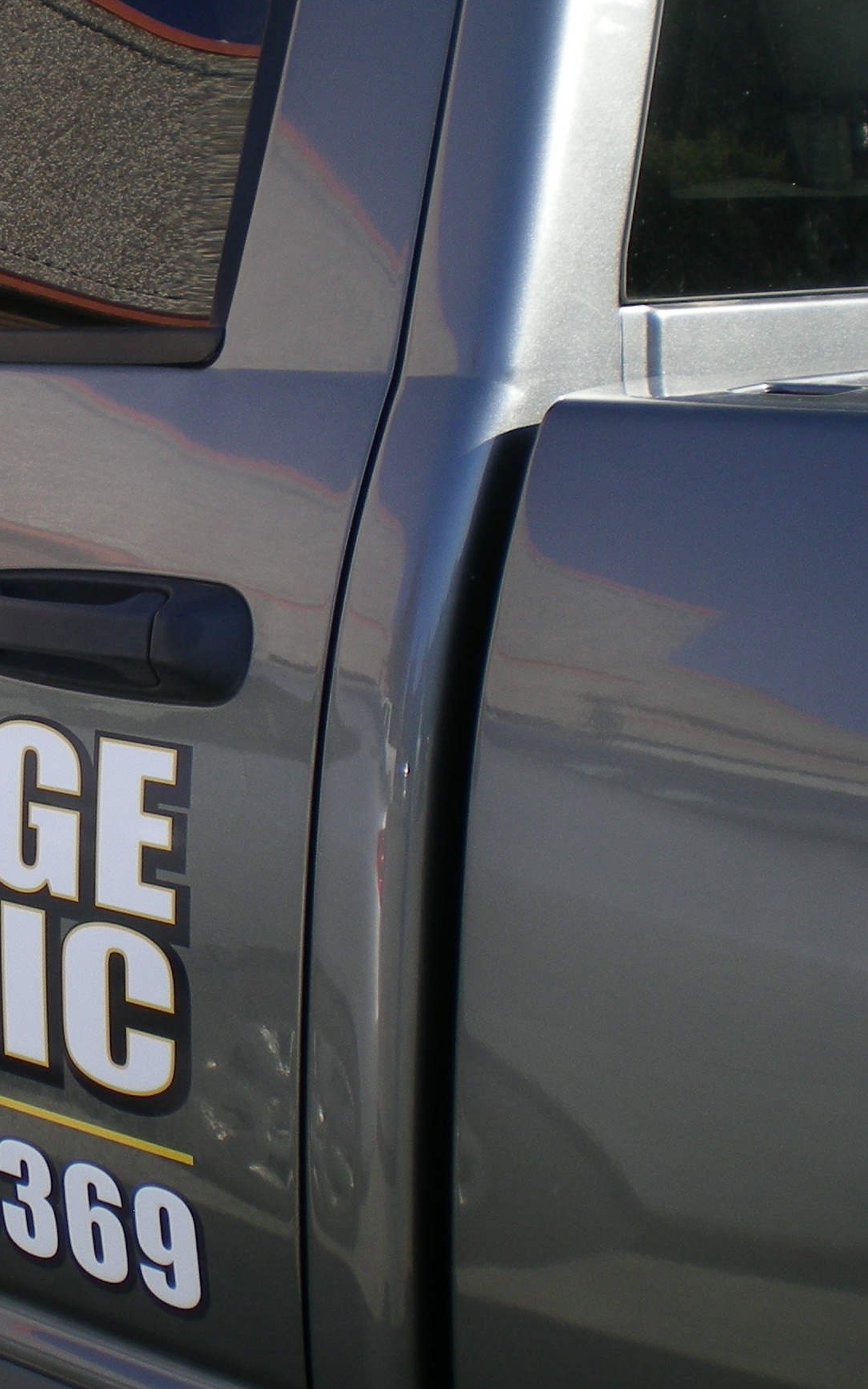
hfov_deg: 17.5
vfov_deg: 28.9
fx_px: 2688
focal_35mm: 71
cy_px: 603
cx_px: -151
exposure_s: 1/153
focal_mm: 6.3
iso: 50
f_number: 4.6
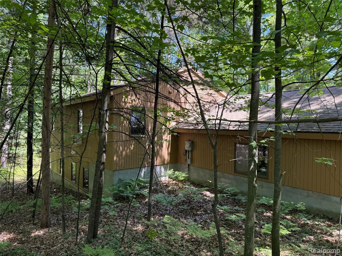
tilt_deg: -0.7
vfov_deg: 56.8
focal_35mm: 24
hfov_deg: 71.6
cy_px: 128
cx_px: 171
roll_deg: -0.9
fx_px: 237
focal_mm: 6.76
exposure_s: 1/233
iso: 100
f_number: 1.78
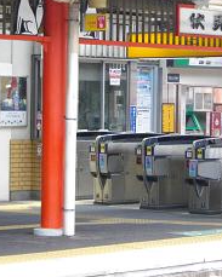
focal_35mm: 159
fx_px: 1307
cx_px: 185
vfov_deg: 12.1
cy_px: 105
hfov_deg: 9.7
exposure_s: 1/100
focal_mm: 17.1
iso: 252
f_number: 5.2
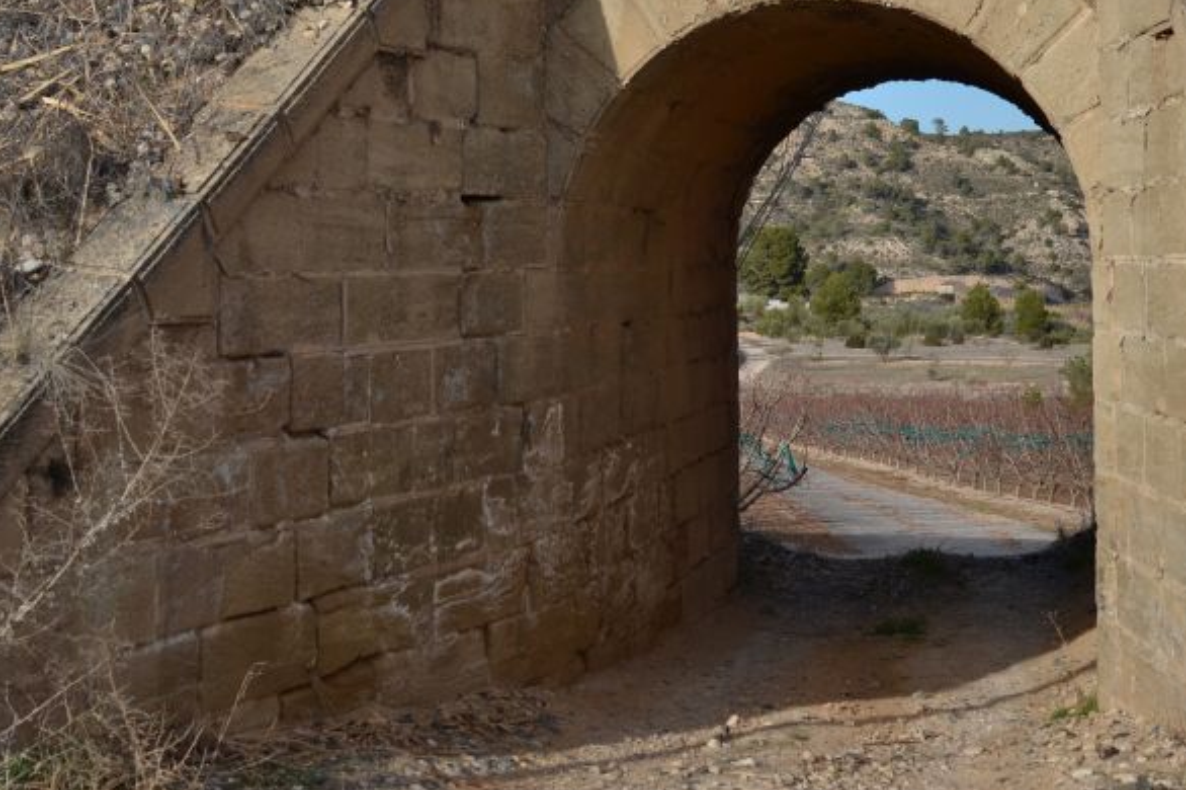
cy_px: 260
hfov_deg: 28.2
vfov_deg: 18.9
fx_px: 2360
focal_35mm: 72
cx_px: 666
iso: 100
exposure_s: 1/1000
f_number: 4.5
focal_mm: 35
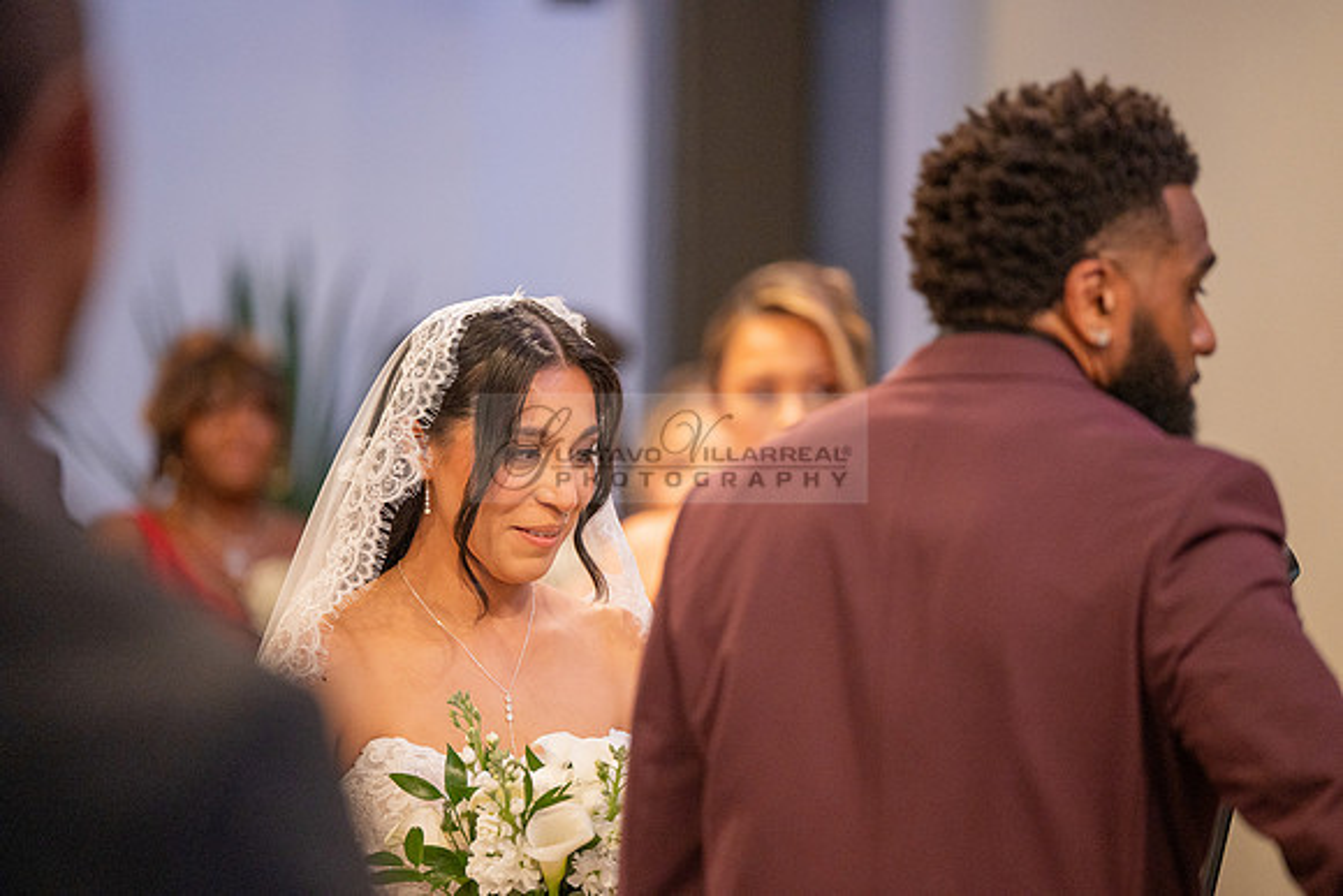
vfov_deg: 6.9
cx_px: 672
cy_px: 448
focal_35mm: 200
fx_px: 7463
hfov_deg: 10.3
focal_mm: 200
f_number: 2.8
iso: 1600
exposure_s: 1/125
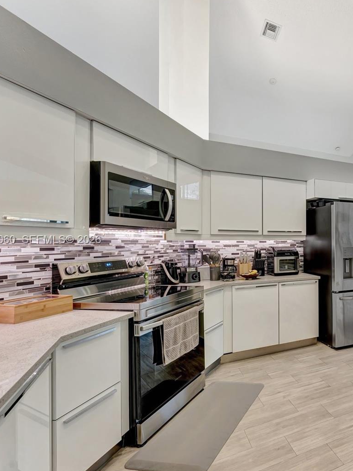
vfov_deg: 76.6
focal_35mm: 22
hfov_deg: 52.8
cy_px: 240
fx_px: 298
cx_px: 325
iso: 400
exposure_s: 1/2.5
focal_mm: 14.6
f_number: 9
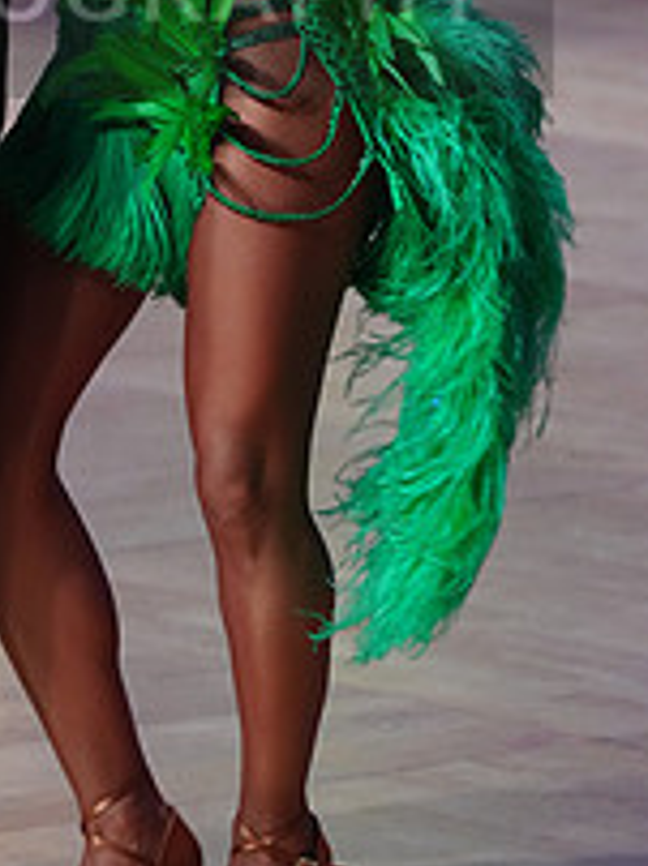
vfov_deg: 6.3
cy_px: -43
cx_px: -36
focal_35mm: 315
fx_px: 7879
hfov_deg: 4.7
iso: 3200
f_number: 4
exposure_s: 1/250
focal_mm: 114
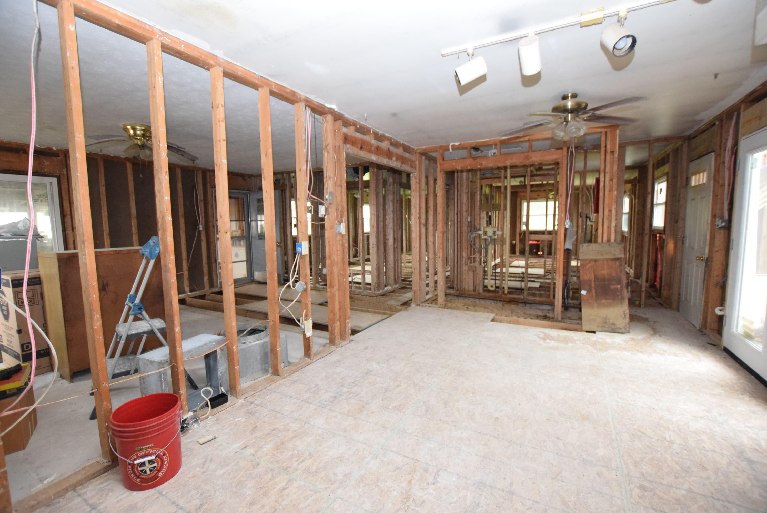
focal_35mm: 15
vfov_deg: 77.4
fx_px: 320
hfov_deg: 100.3
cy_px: 256
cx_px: 384
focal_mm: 10
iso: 3200
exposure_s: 1/60
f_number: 3.5
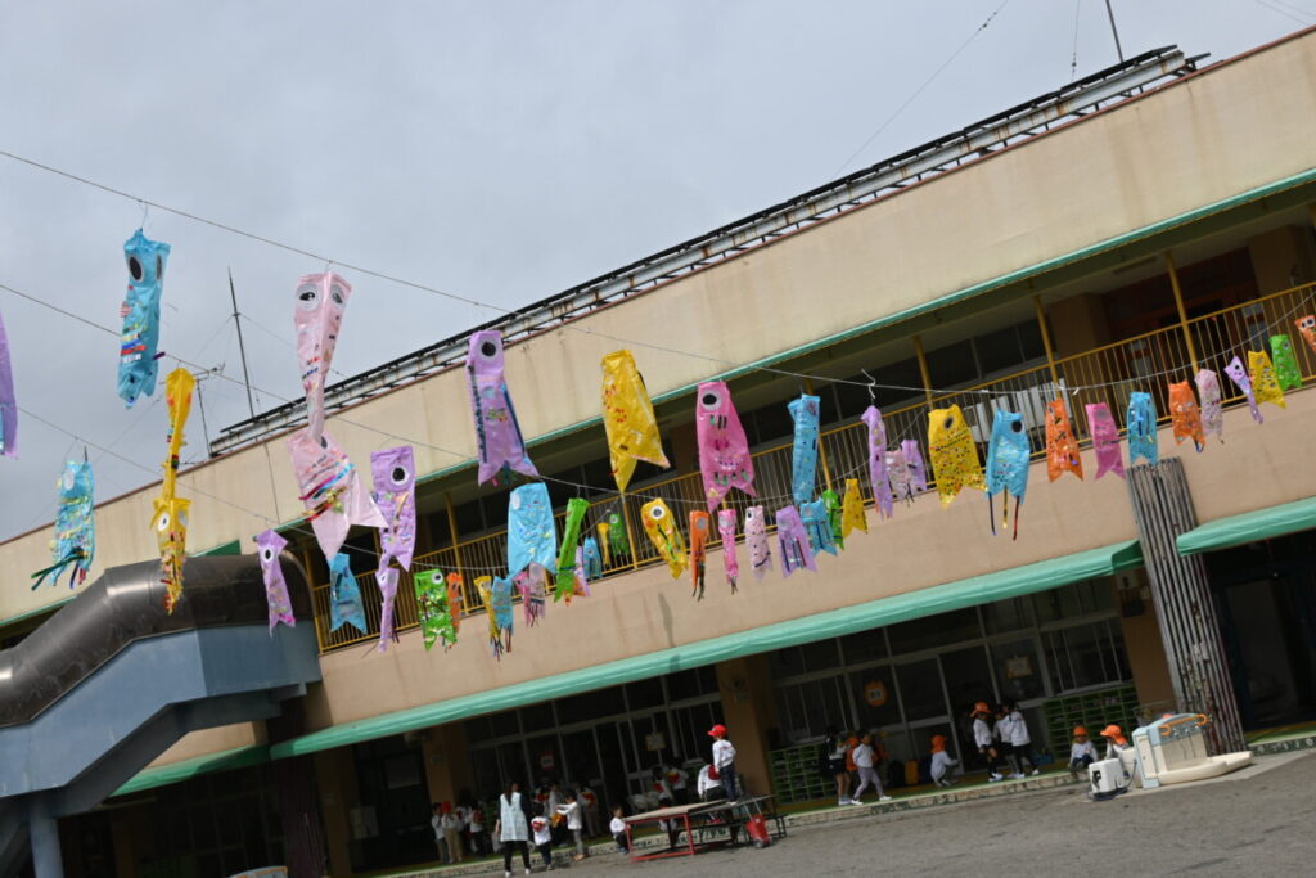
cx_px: 658
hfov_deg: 41.1
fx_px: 1755
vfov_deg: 28.1
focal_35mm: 48
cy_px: 439
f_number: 8
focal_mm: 32
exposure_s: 1/500
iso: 100
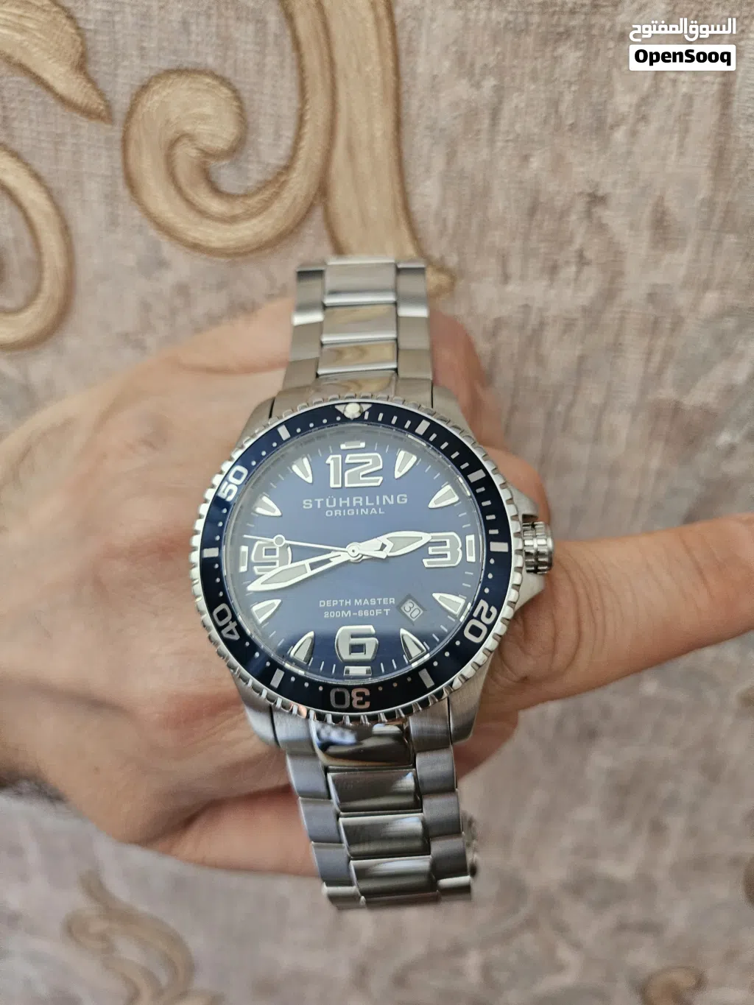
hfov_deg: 56.8
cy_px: 502
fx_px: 697
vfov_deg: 71.6
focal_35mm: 24
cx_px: 377
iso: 640
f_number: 1.8
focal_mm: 5
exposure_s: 1/60.2
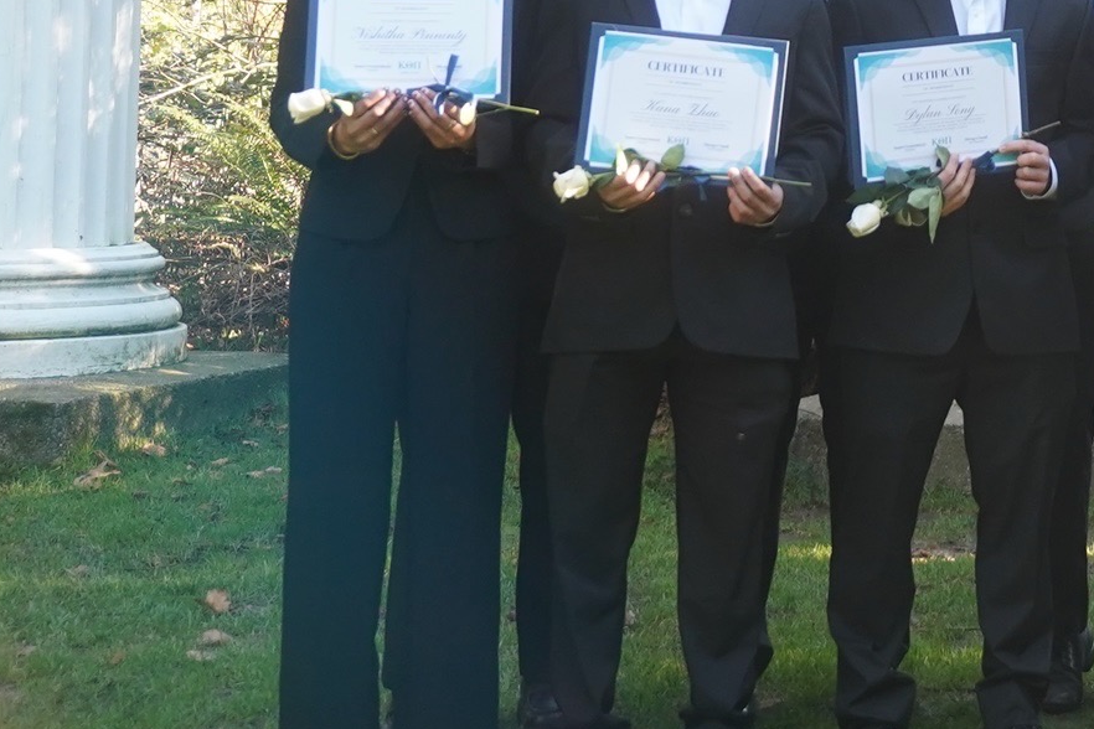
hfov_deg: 20.4
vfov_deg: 14.1
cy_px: -149
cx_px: 1284
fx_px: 2856
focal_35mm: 94
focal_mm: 24
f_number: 2.8
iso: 800
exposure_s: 1/125
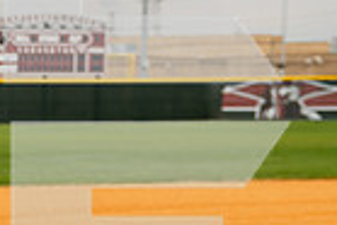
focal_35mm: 142
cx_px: -327
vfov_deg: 9.6
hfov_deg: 12.7
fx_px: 1331
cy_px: 250
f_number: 4.5
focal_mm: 34
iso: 100
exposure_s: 1/640
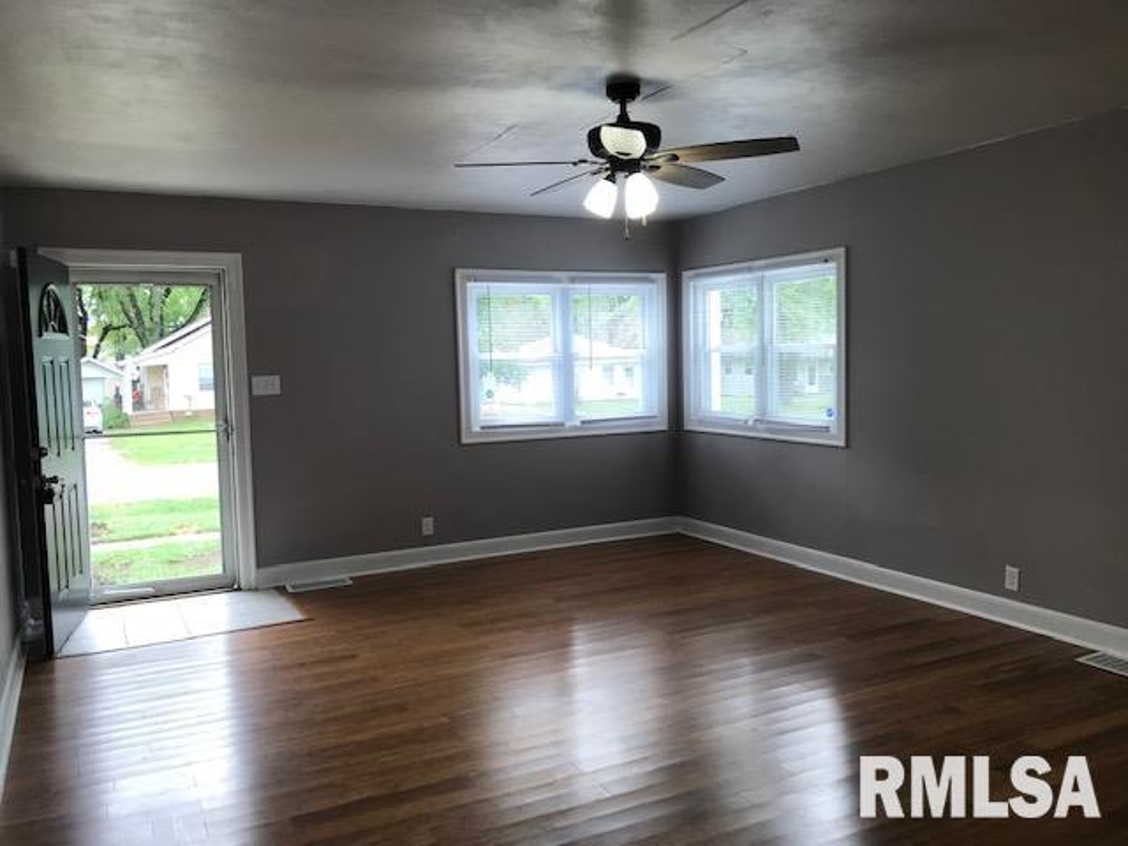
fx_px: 912
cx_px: 564
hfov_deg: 63.4
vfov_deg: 49.7
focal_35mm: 28
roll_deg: +1.5
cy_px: 423
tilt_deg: -3.8
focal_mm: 3.99
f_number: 1.8
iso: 25
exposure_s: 1/40
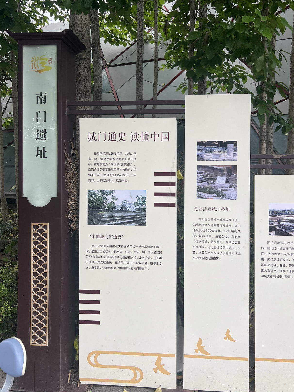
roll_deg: +0.2
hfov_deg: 44.0
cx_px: 171
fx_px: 362
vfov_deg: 56.6
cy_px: 171
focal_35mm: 32
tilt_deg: -0.2
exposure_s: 1/355
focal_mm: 5.7
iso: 50
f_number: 1.5
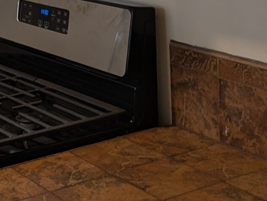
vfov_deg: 14.7
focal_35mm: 99
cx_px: -88
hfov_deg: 18.4
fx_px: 764
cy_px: 3
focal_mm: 5.43
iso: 71
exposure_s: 1/120
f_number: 1.89
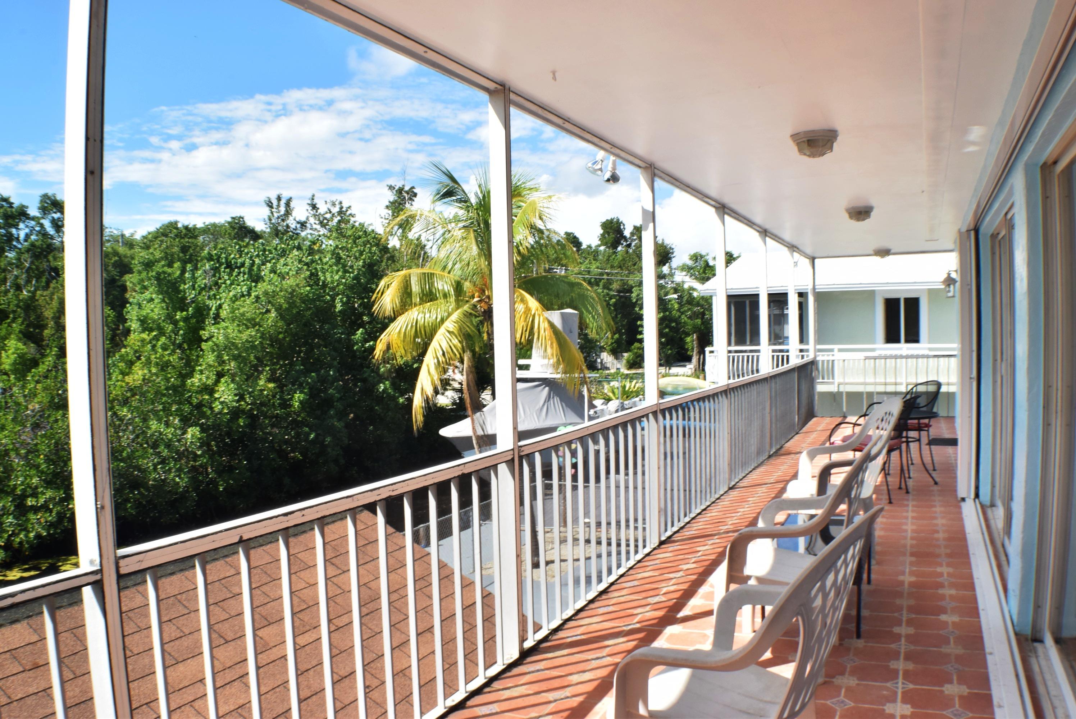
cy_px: 360
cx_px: 538
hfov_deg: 53.1
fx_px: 1077
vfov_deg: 36.9
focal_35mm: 36
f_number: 25
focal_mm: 24
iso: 320
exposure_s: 1/60
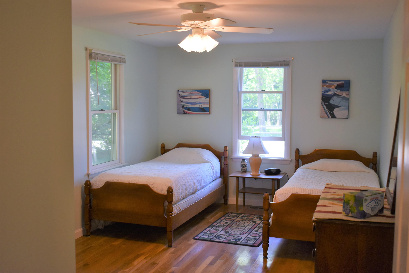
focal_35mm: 39
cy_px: 136
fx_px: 443
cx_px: 204
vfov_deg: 34.2
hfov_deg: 49.6
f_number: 4.5
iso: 400
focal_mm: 26
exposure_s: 1/80
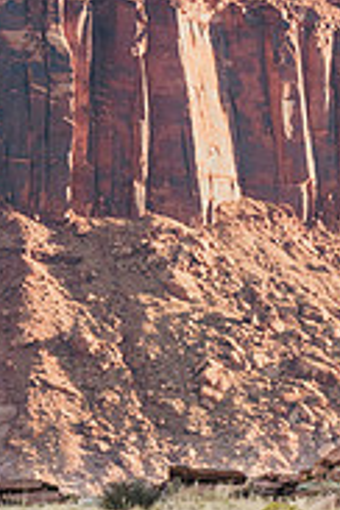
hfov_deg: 3.1
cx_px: 309
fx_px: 6190
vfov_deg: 4.7
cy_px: 329
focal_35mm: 437
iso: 1250
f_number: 6.3
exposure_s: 1/1600
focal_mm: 178
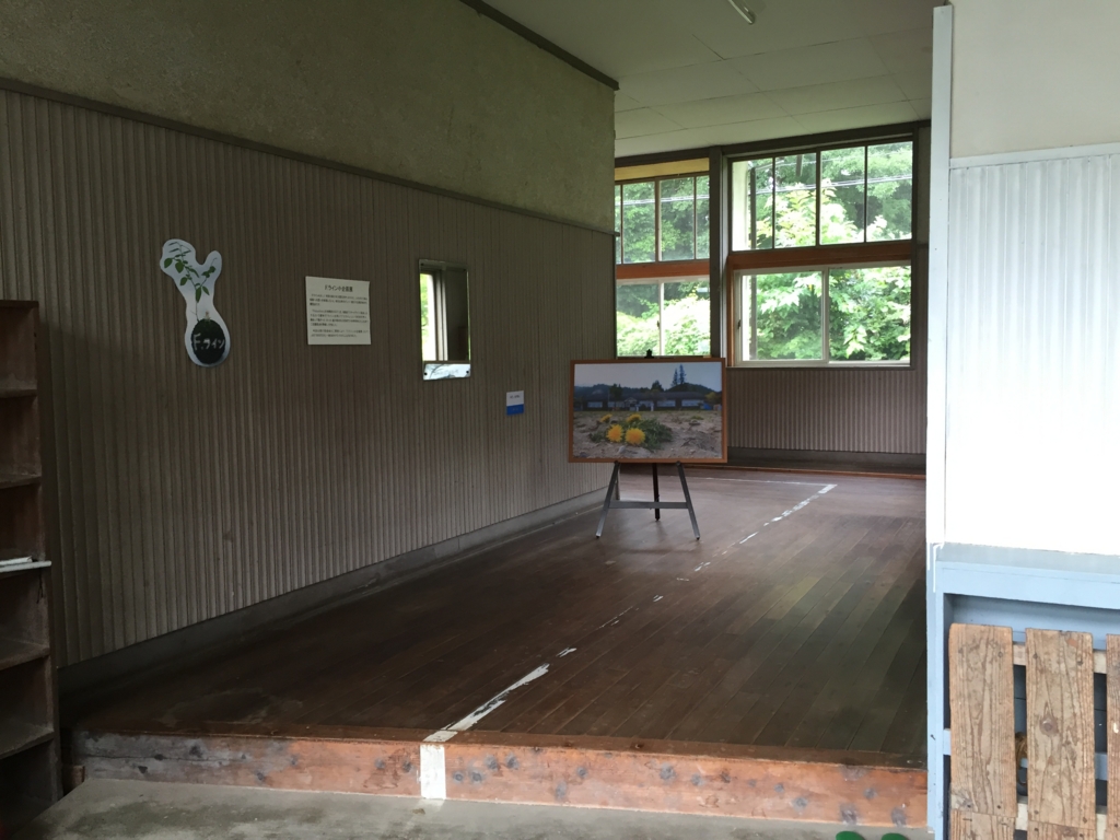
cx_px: 560
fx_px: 938
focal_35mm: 29
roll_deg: +0.1
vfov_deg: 48.2
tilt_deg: -4.2
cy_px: 420
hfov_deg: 61.7
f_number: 2.2
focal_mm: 4.15
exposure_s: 1/30
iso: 64
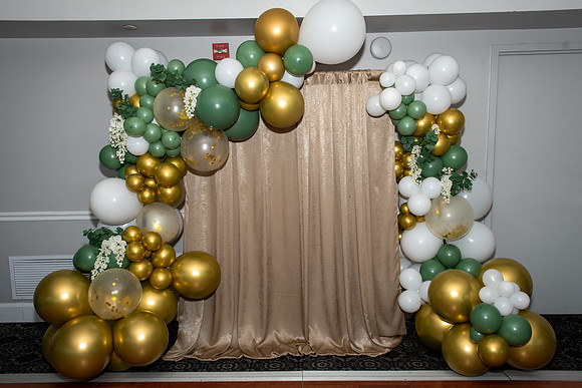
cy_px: 198
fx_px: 497
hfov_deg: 60.7
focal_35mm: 31
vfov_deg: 42.7
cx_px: 294
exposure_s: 1/250
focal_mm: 20
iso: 640
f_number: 9
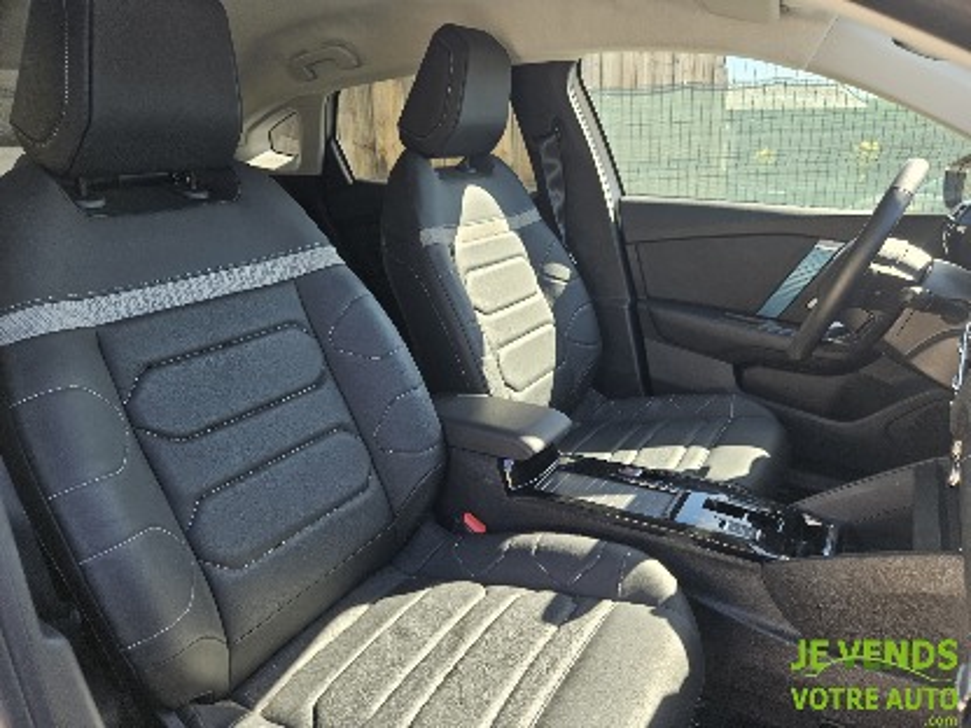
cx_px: 486
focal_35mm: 23
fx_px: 645
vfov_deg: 58.9
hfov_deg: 73.9
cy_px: 364
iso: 25
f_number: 1.8
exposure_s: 1/106
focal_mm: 5.4
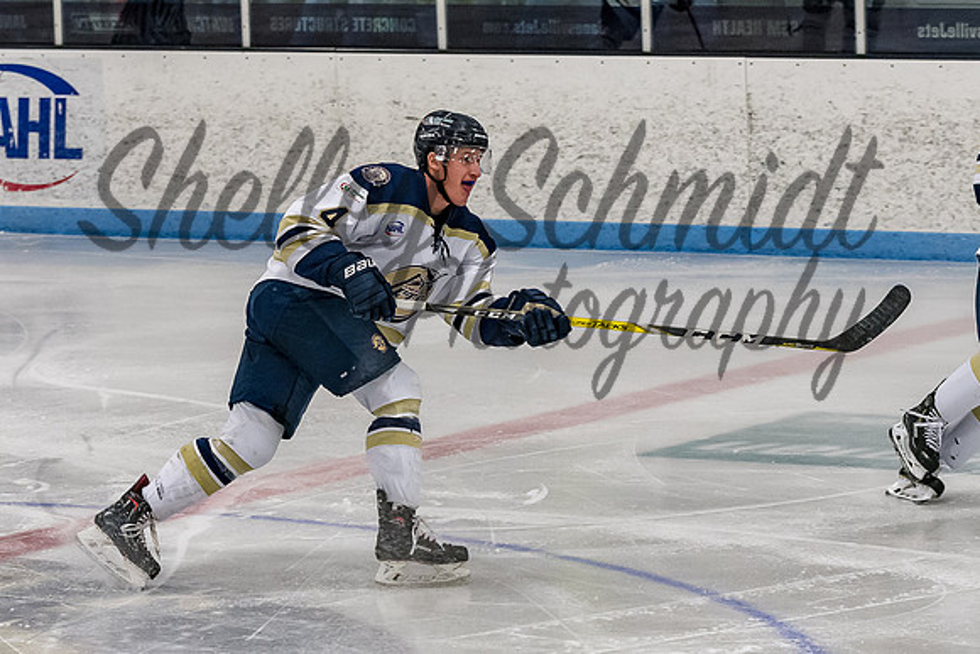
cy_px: 281
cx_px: 475
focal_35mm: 219
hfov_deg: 9.4
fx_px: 5972
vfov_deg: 6.3
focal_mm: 95
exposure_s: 1/800
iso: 2000
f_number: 4
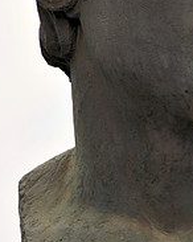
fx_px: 5450
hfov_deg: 2.0
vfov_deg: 2.5
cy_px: 15
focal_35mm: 762
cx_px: 178
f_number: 8
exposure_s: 1/250
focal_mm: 220
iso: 200
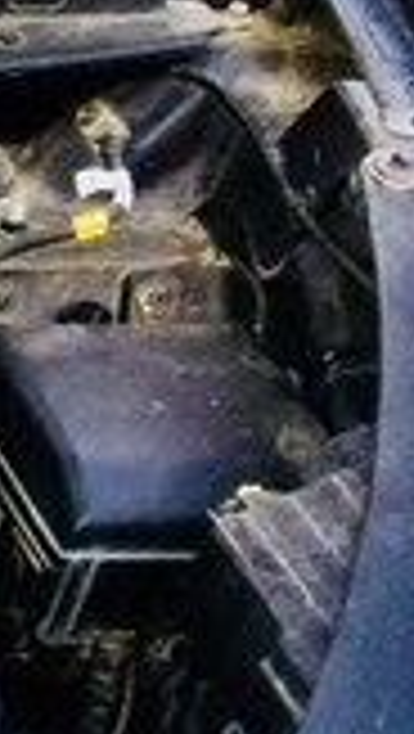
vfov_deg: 16.2
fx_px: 2492
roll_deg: -0.3
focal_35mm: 128
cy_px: 853
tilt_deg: -43.0
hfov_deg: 7.6
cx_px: -1044
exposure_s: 1/100
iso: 50
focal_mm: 4.15
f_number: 2.2
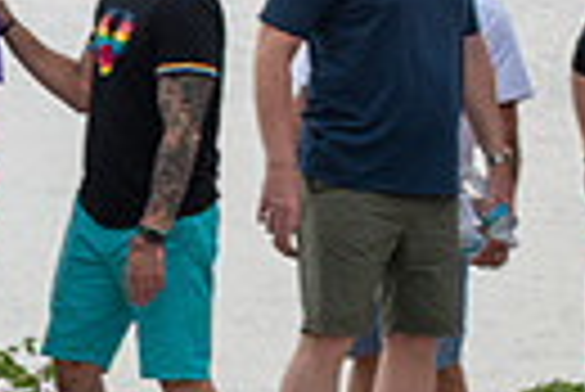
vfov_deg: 2.9
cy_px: 273
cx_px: -130
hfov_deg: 4.4
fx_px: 7613
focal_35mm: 468
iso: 280
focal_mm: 70
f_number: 5.6
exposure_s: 1/500
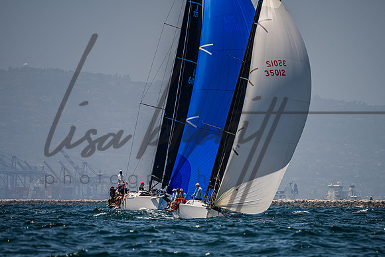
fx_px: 5850
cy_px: 173
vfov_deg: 2.5
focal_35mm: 547
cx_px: 193
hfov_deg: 3.8
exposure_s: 1/2000
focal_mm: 400
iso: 400
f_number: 8
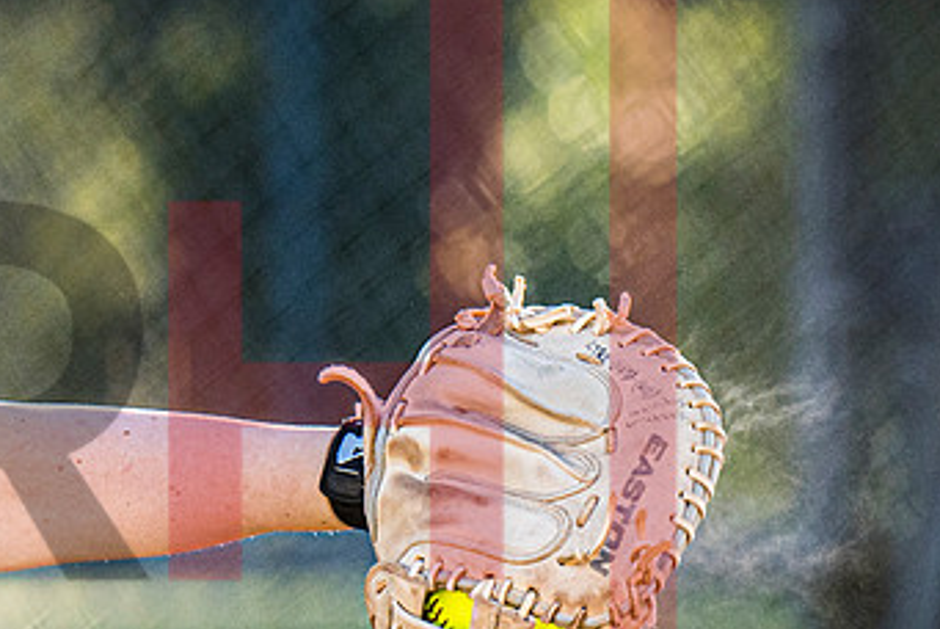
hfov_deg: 3.5
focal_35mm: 595
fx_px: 15549
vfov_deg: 2.3
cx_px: -26
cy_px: 419
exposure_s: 1/2500
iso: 640
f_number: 2.8
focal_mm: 147
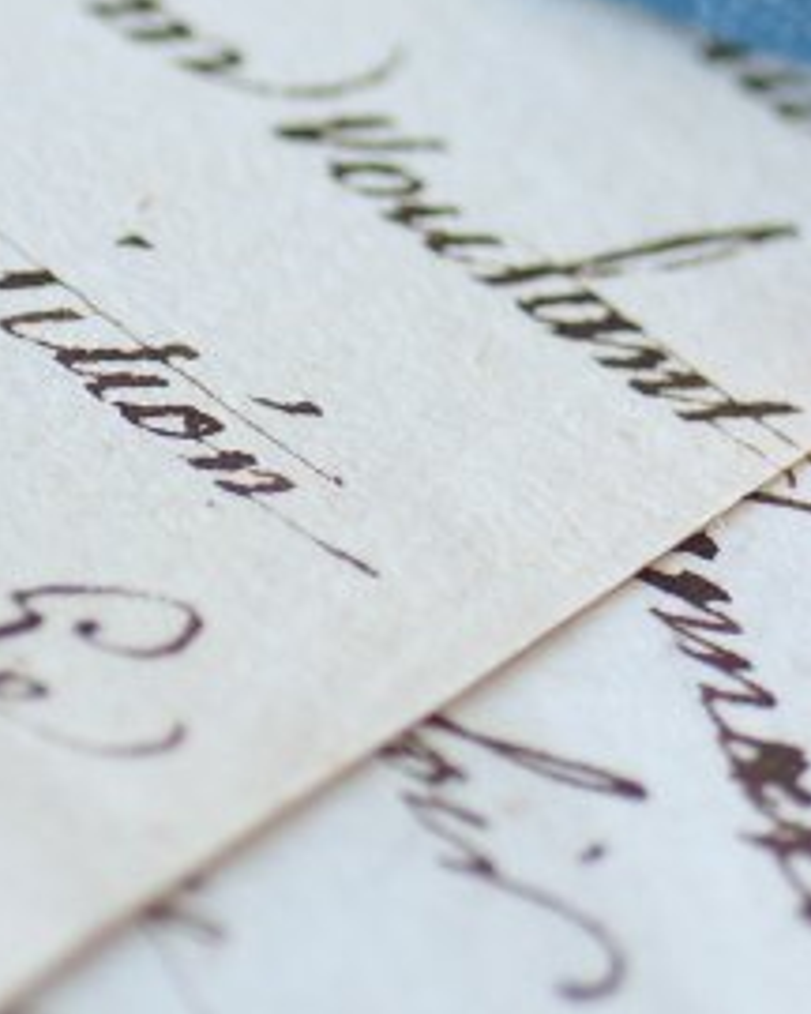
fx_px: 13141
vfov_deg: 4.4
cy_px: -665
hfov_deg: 3.5
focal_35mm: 438
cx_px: 1303
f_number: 2.8
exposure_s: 1/125
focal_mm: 70
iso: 250
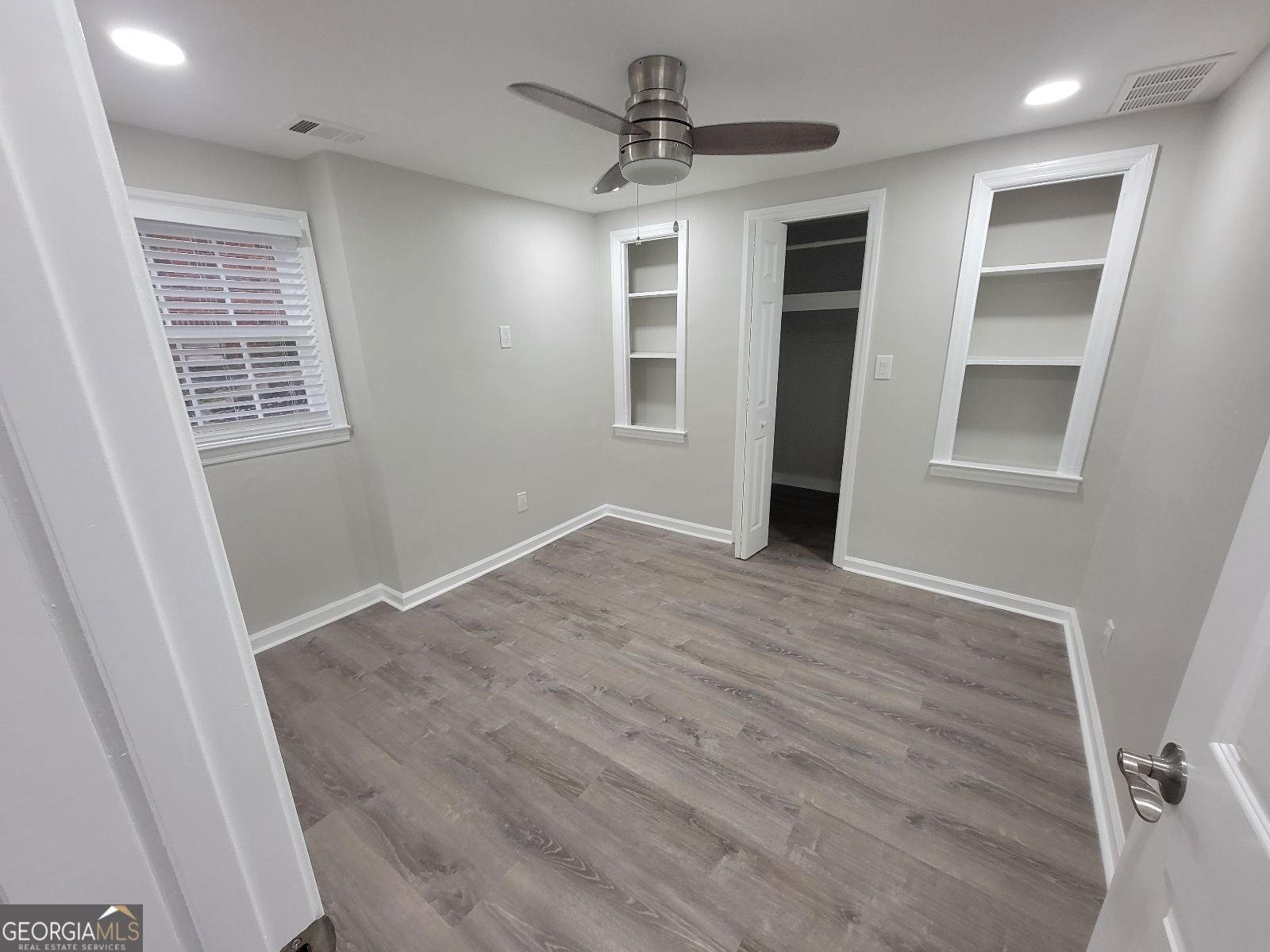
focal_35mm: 13
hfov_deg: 106.2
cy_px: 476
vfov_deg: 89.9
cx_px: 635
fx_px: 477
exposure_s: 1/60.2
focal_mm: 2.2
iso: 160
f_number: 2.2
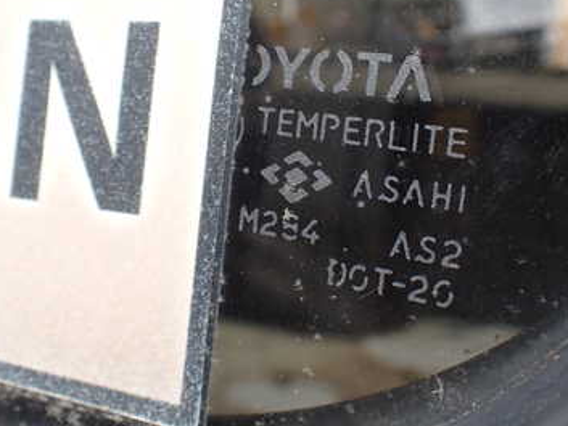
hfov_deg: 37.5
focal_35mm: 51
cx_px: 309
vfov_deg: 28.3
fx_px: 837
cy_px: 132
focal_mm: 5.4
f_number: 3.2
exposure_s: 1/640
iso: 100
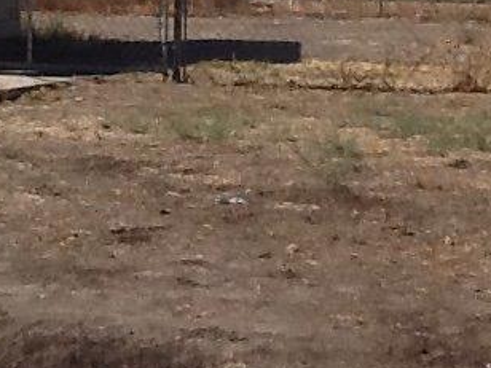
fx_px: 1943
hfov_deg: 14.4
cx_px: 338
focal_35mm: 137
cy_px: 19
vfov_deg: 10.7
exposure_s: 1/2058
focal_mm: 2.03
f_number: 2.4
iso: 40
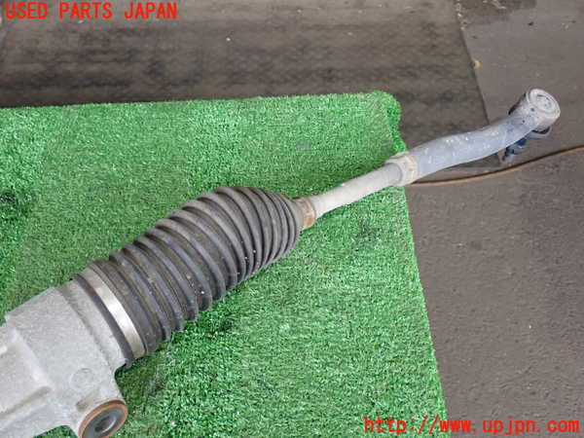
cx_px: 292
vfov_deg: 35.1
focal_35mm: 41
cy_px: 219
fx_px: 692
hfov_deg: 45.8
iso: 250
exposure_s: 1/40
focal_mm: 7.31
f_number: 2.8
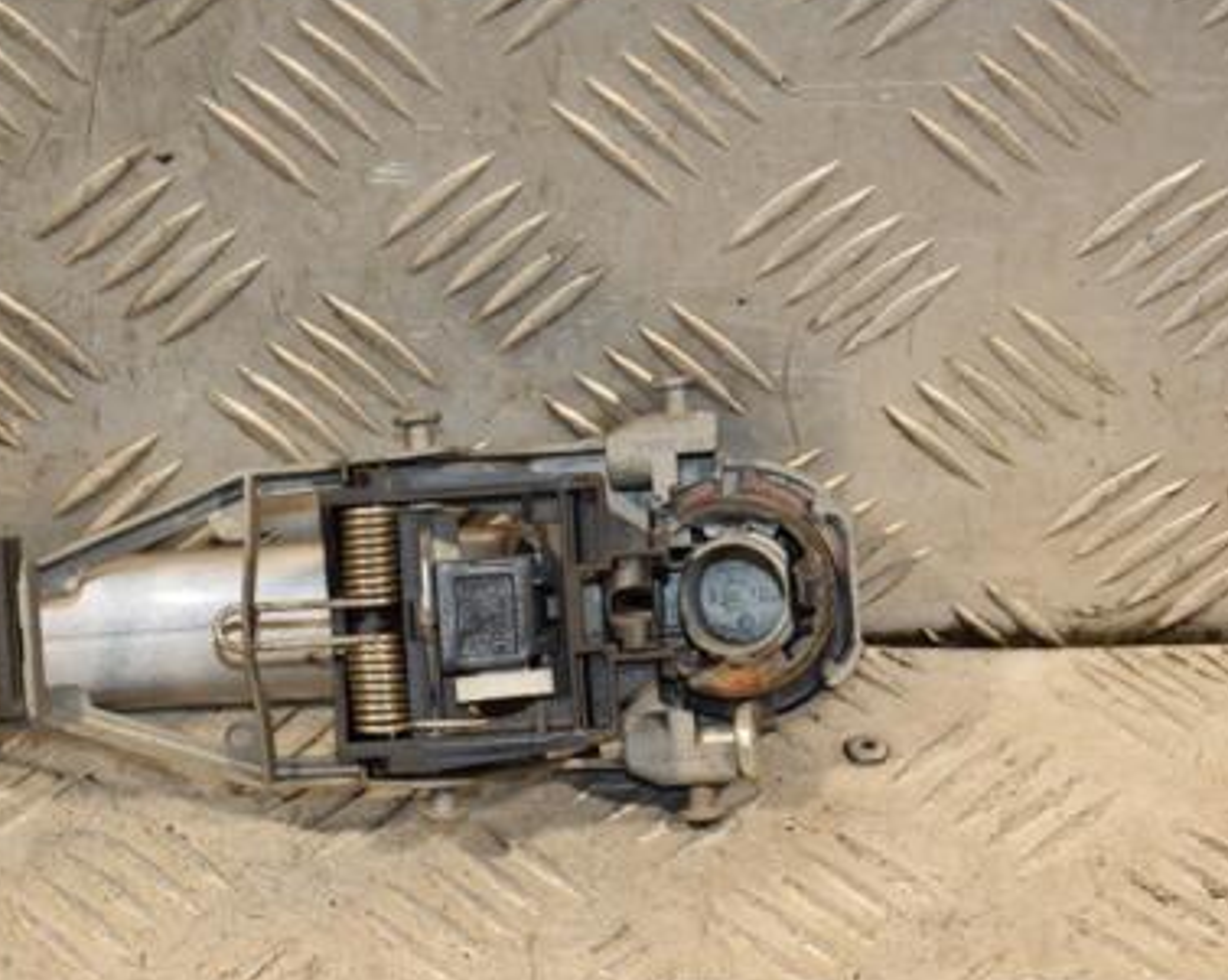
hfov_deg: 13.9
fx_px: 5048
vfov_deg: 11.1
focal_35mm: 139
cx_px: 456
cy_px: 602
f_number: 5.3
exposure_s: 1/200
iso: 800
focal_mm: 62
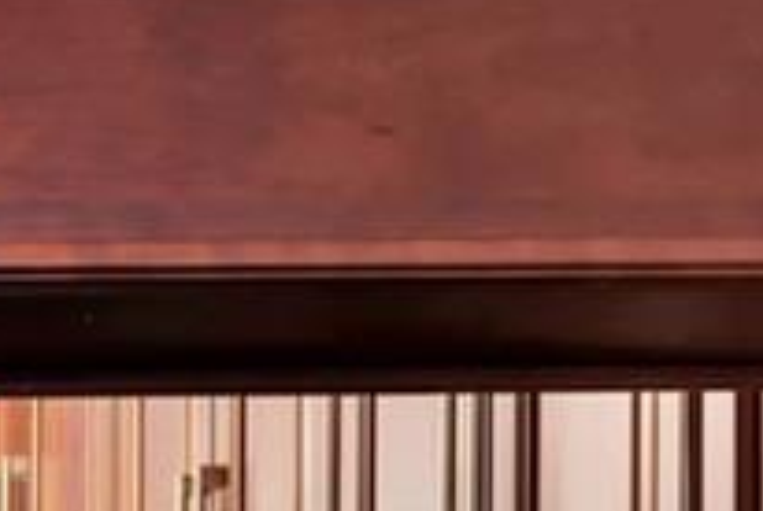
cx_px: -822
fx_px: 2632
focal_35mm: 124
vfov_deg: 10.2
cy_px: 1033
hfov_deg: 13.7
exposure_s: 1.3
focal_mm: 16
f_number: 11
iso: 125
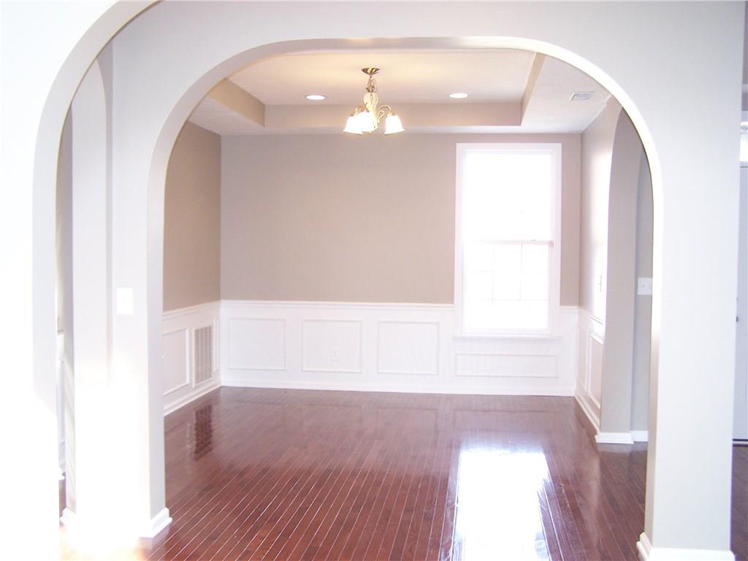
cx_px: 374
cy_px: 280
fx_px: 821
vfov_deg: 37.7
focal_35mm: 38
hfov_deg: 49.0
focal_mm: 6.3
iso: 140
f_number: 2.8
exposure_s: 1/30
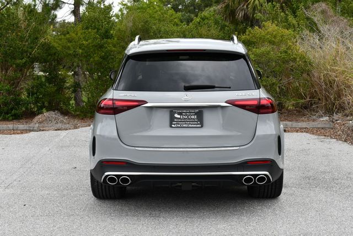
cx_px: 176
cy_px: 118
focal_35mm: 60
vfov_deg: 22.7
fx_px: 589
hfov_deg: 33.4
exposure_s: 1/250
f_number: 8
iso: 180
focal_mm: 30
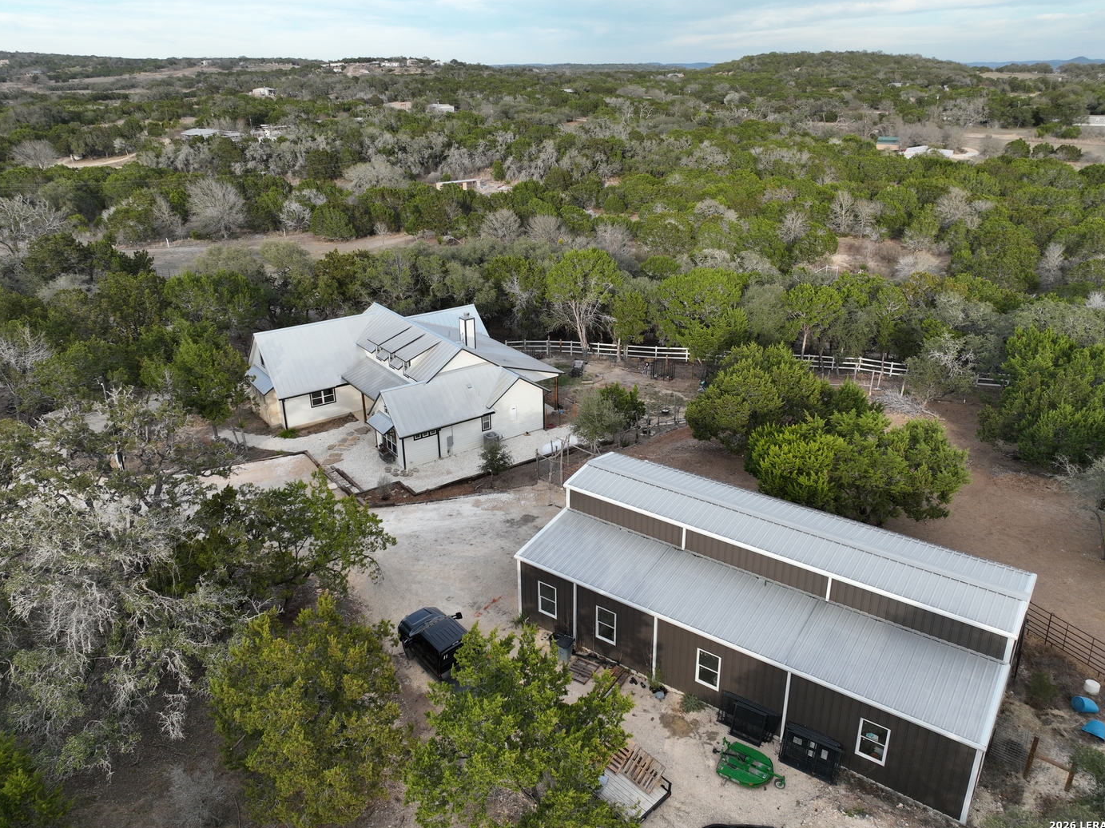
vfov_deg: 54.9
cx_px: 558
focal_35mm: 25
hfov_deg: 69.4
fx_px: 798
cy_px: 401
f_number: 2.8
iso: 150
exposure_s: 1/640
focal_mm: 12.29
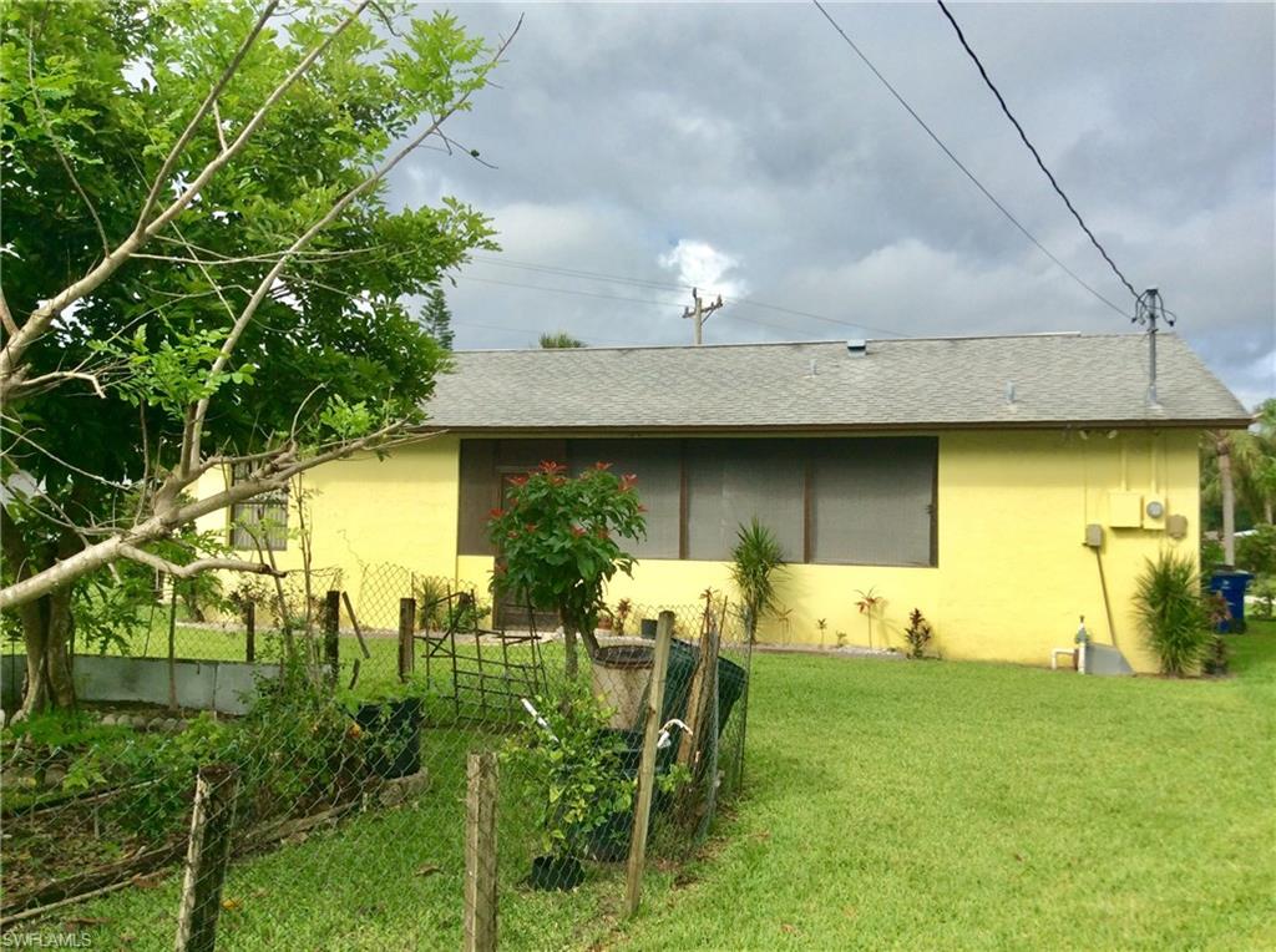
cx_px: 638
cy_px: 476
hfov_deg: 56.9
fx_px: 1177
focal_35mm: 32
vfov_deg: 44.0
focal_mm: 3.3
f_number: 2.4
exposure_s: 1/1431
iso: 32
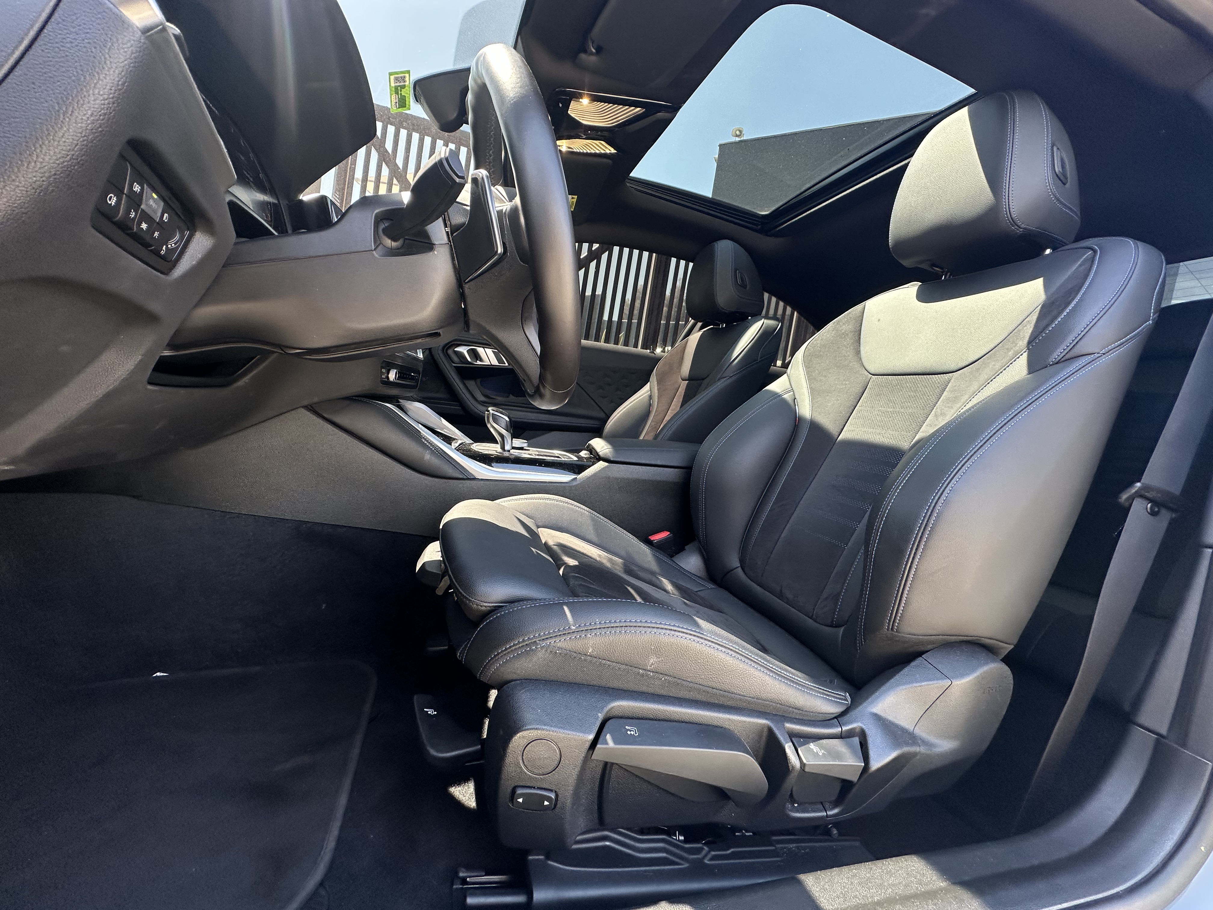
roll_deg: -10.9
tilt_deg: -5.5
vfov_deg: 85.7
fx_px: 491
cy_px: 455
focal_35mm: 14
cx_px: 606
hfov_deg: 102.1
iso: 100
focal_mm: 2.22
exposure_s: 1/122
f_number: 2.2
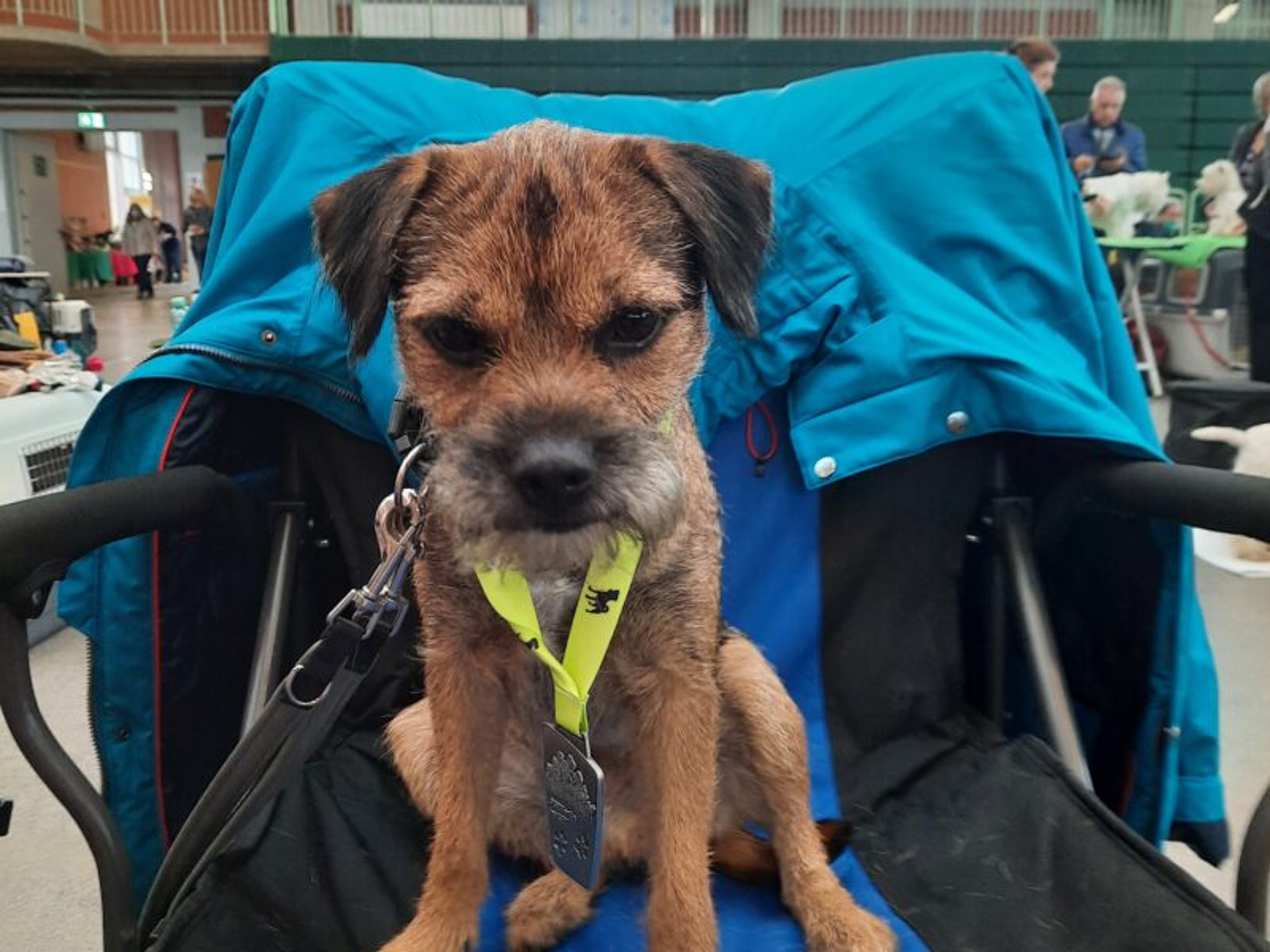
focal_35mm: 25
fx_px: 917
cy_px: 476
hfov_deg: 69.4
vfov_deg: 54.9
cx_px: 635
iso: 250
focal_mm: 4.6
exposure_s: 1/50
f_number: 2
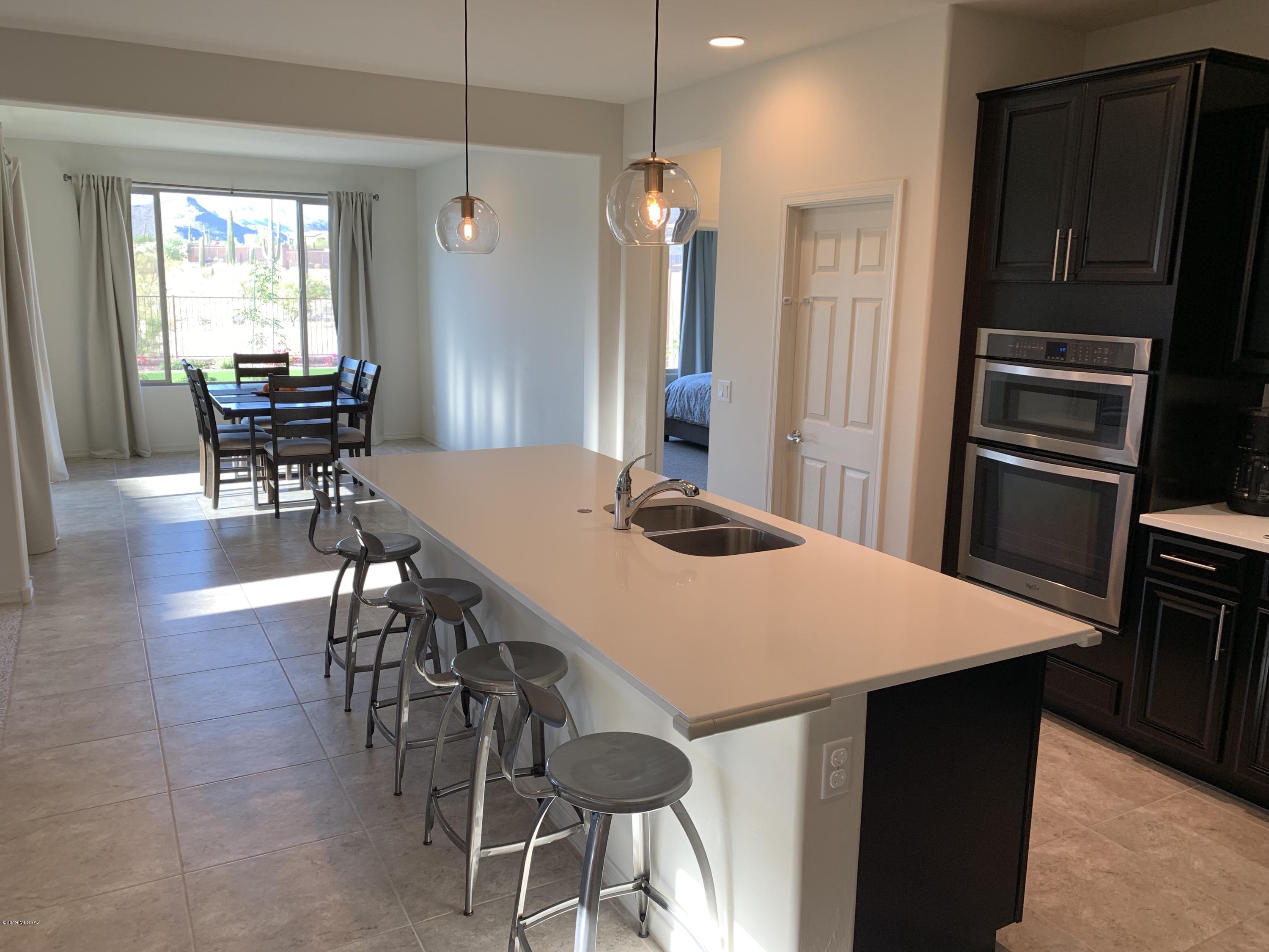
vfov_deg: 53.1
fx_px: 953
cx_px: 634
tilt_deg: -9.4
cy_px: 476
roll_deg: -1.6
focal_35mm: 26
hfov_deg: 67.3
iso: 80
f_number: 1.8
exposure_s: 1/120
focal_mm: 4.25
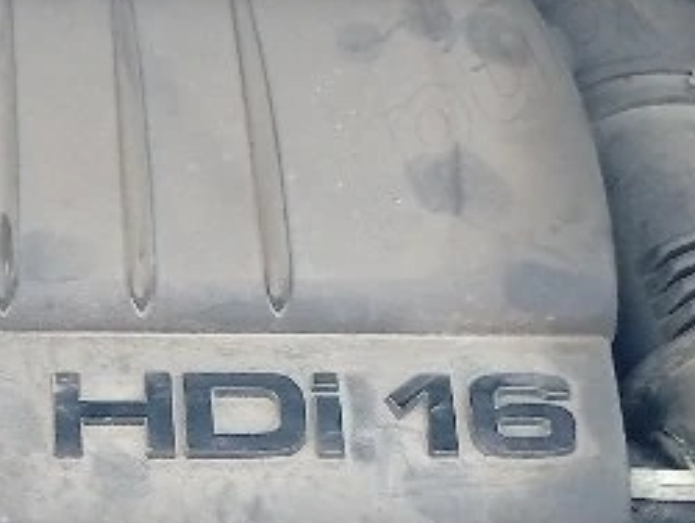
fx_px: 2170
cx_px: 145
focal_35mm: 108
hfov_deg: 18.0
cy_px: 700
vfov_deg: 13.2
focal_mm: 3.84
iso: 71
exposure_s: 1/50.3
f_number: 1.8
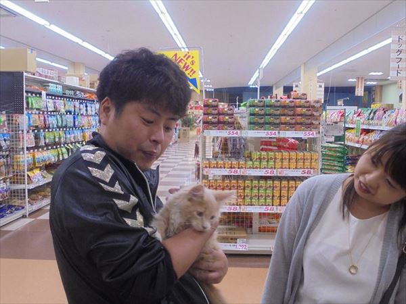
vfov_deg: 41.8
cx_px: 203
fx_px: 399
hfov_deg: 54.0
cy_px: 152
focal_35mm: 34
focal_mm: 6.1
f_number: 4
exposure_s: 1/50
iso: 400
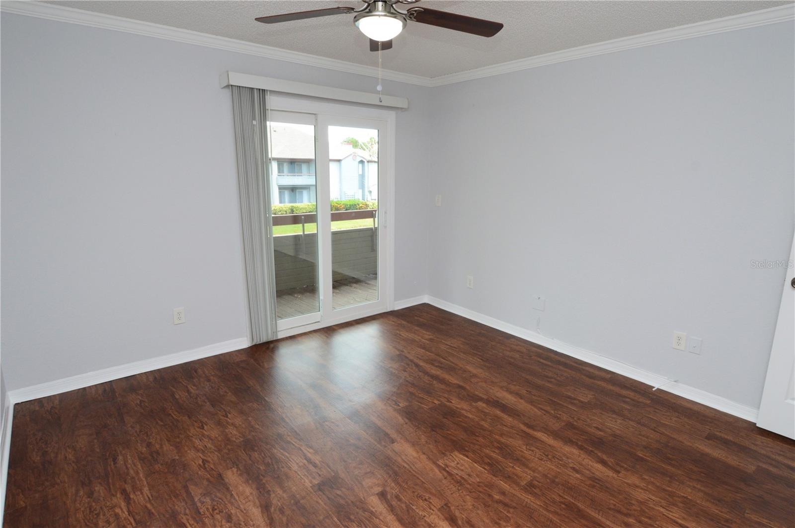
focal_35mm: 18
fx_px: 397
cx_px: 398
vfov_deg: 67.3
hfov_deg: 90.1
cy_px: 264
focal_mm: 12
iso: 800
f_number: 9
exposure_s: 1/80
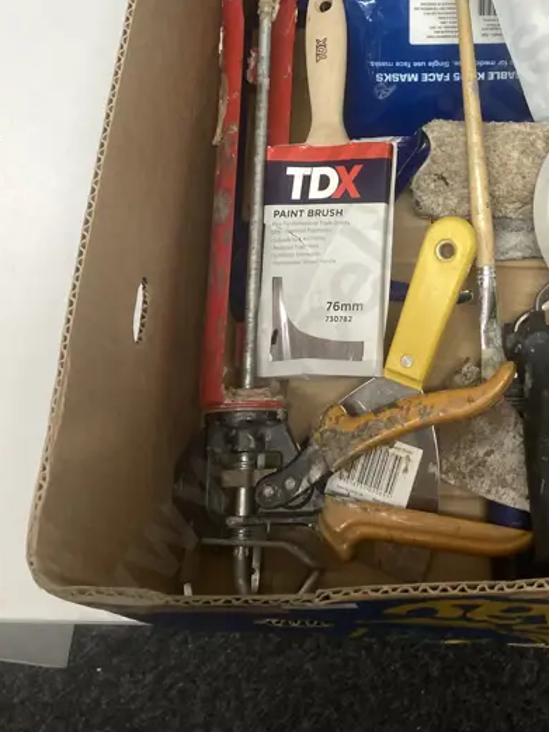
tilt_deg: -59.7
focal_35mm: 55
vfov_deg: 33.0
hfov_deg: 25.5
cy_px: 63
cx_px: 524
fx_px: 1163
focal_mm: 3.99
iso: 80
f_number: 1.8
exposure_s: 1/50
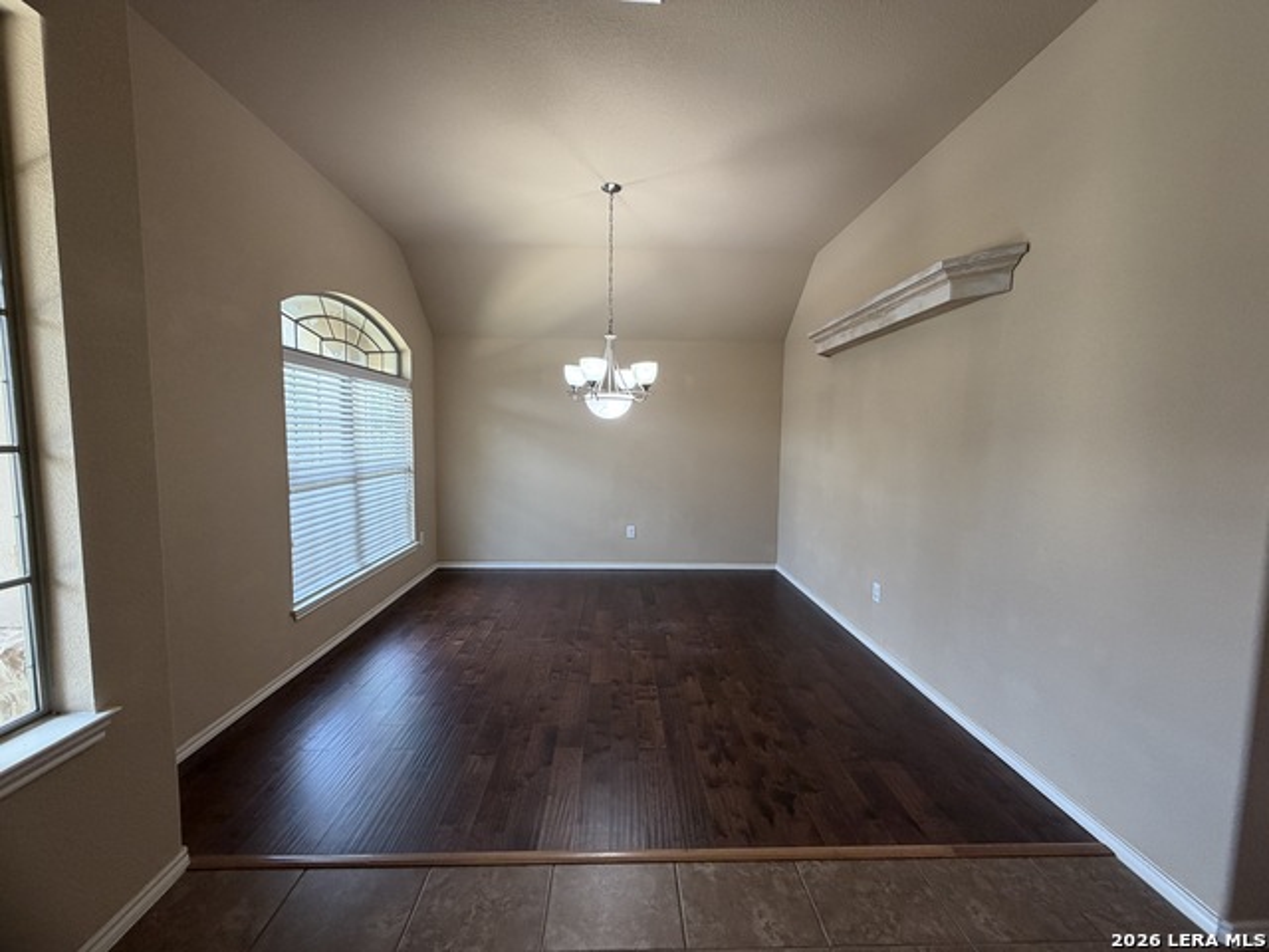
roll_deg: -0.5
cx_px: 634
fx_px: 513
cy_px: 476
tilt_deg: -4.8
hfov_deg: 102.1
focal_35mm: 14
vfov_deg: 85.7
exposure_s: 1/60
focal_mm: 2.22
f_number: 2.2
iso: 160
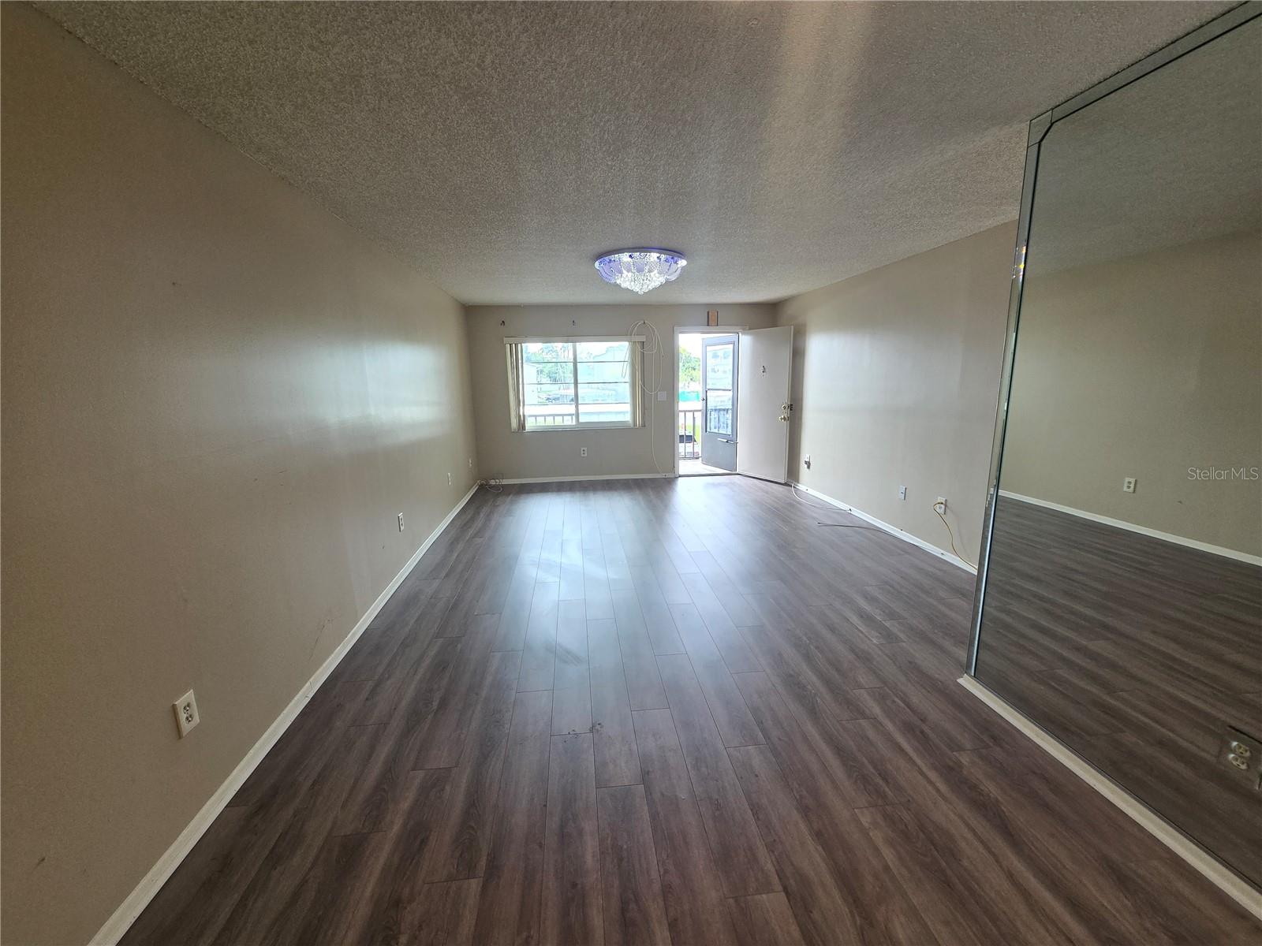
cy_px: 473
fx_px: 474
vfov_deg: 89.9
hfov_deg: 106.2
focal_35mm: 13
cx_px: 631
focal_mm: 2.2
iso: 64
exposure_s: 1/120
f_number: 2.2
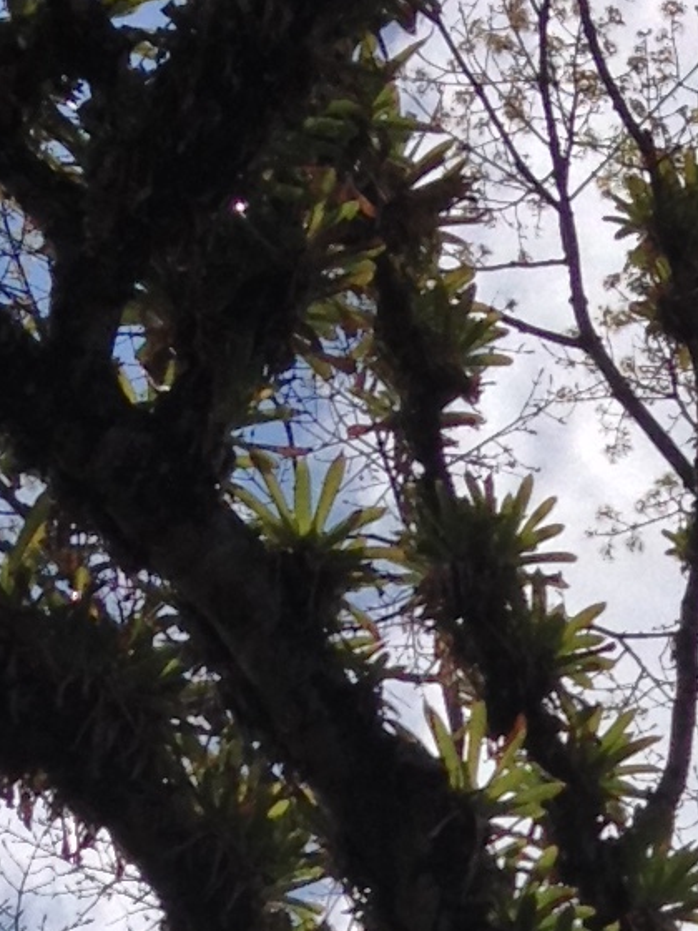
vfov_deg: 9.0
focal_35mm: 204
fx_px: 5485
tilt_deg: +40.3
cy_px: 1992
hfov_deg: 7.1
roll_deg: +2.6
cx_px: 1258
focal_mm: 4.28
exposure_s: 1/6944
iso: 50
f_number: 2.4
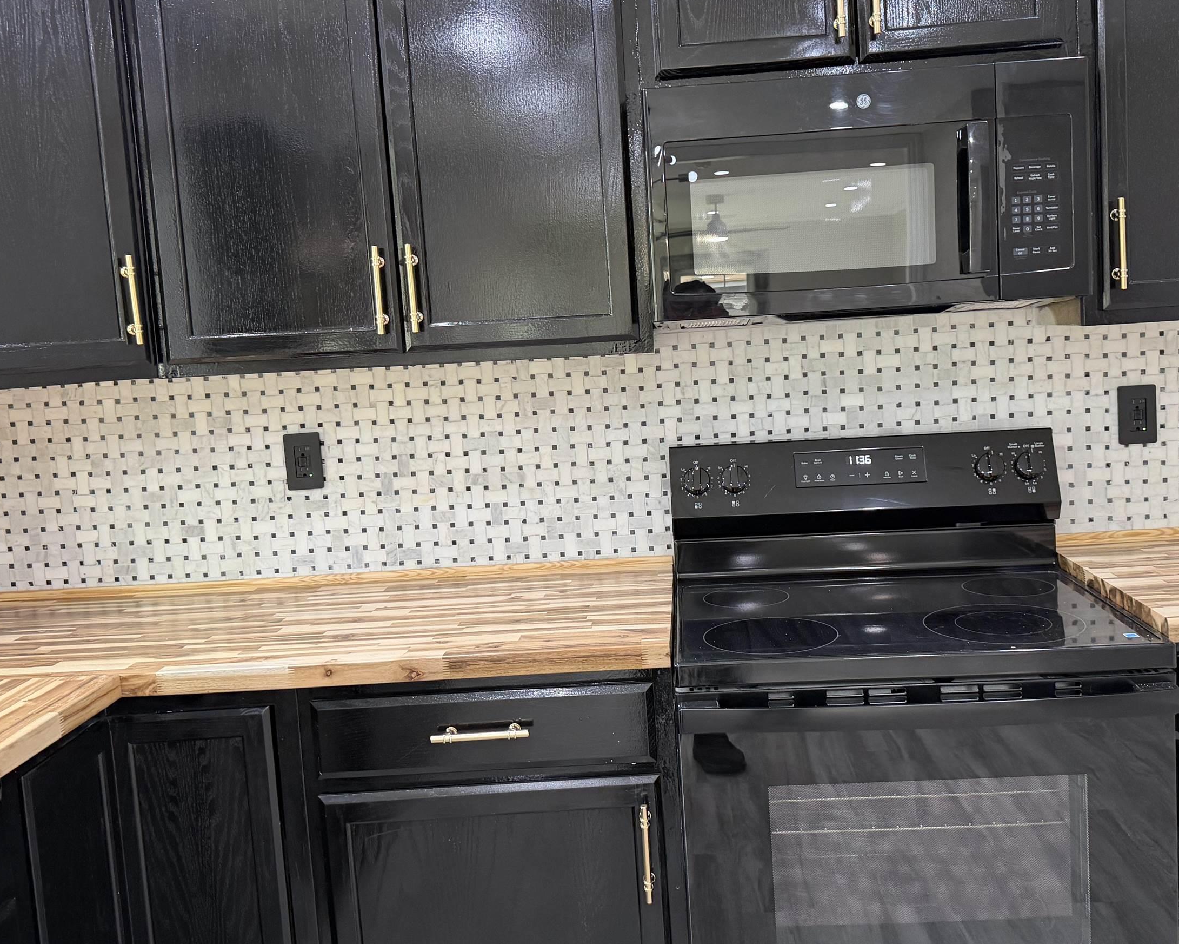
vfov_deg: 44.5
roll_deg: +3.9
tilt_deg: -4.7
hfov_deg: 54.1
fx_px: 1152
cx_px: 651
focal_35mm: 33
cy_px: 446
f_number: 1.78
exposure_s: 1/60
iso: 250
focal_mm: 6.76
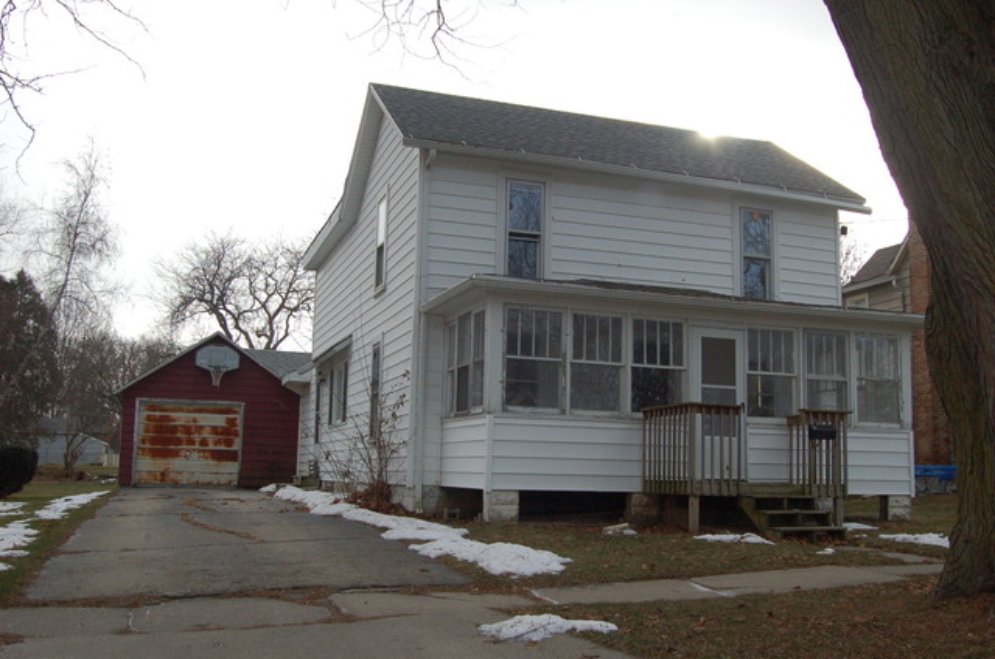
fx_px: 993
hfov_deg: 53.2
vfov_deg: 36.7
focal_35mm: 36
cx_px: 498
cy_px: 330
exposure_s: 1/400
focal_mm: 24
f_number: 10
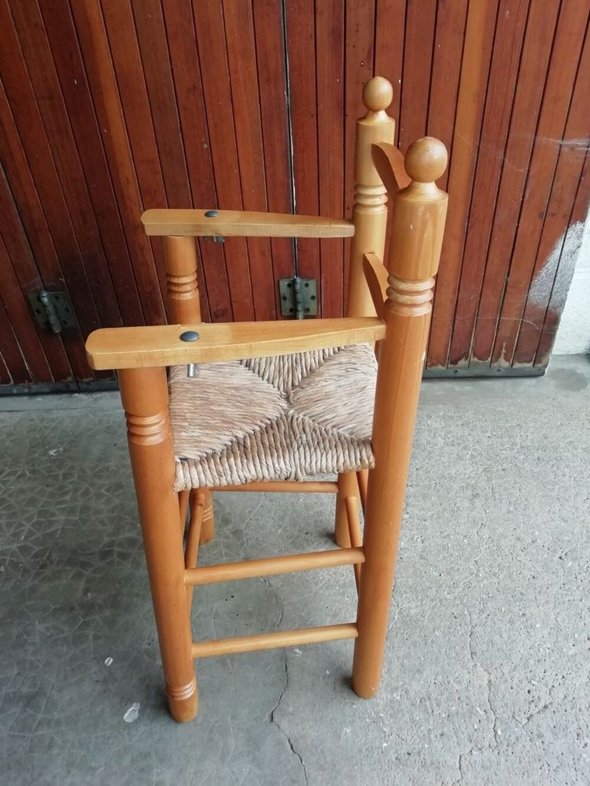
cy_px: 393
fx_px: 591
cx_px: 295
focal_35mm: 26
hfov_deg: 53.1
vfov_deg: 67.3
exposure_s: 1/33.3
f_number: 2.2
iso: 80
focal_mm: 3.46
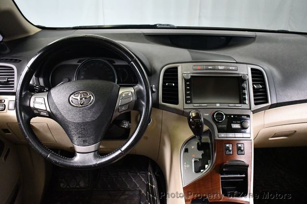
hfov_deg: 57.2
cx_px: 154
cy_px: 102
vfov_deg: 39.9
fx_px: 281
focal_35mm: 33
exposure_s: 1/60
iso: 8000
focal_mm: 22
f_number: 3.8
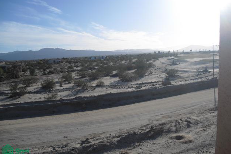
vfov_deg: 35.0
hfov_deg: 50.7
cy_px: 72
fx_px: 244
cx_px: 115
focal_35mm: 38
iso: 64
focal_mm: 6.3
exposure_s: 1/250
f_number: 7.8
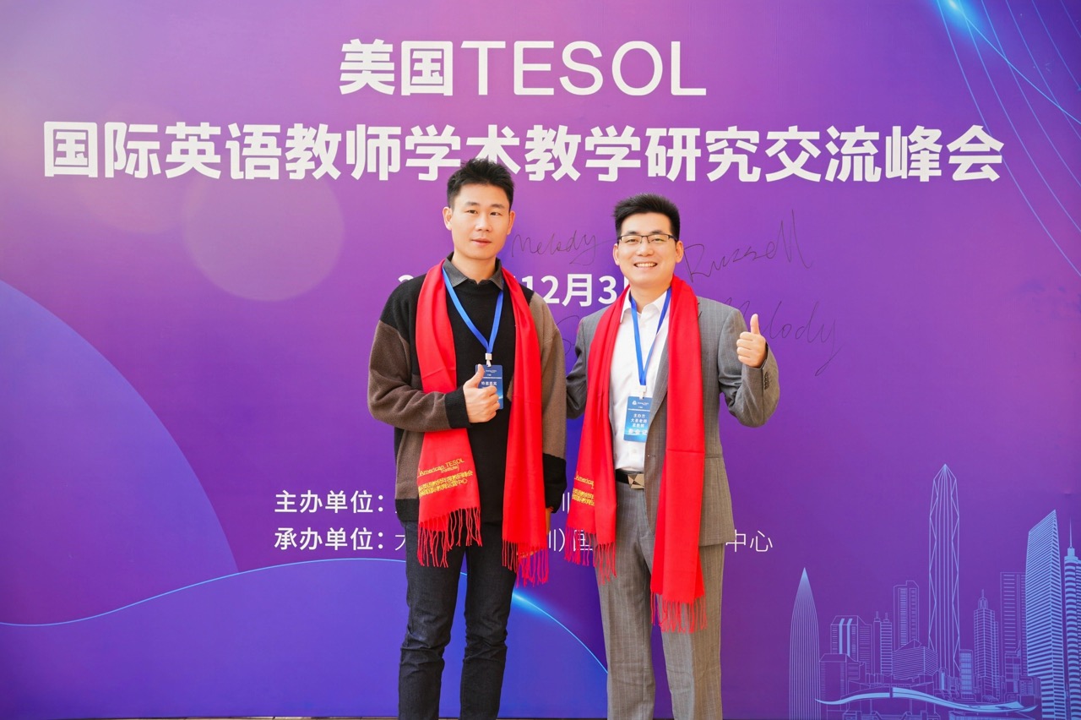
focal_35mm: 43
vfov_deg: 31.4
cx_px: 540
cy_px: 360
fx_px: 1281
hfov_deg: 45.7
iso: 160
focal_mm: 42.7
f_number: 4
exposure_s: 1/100
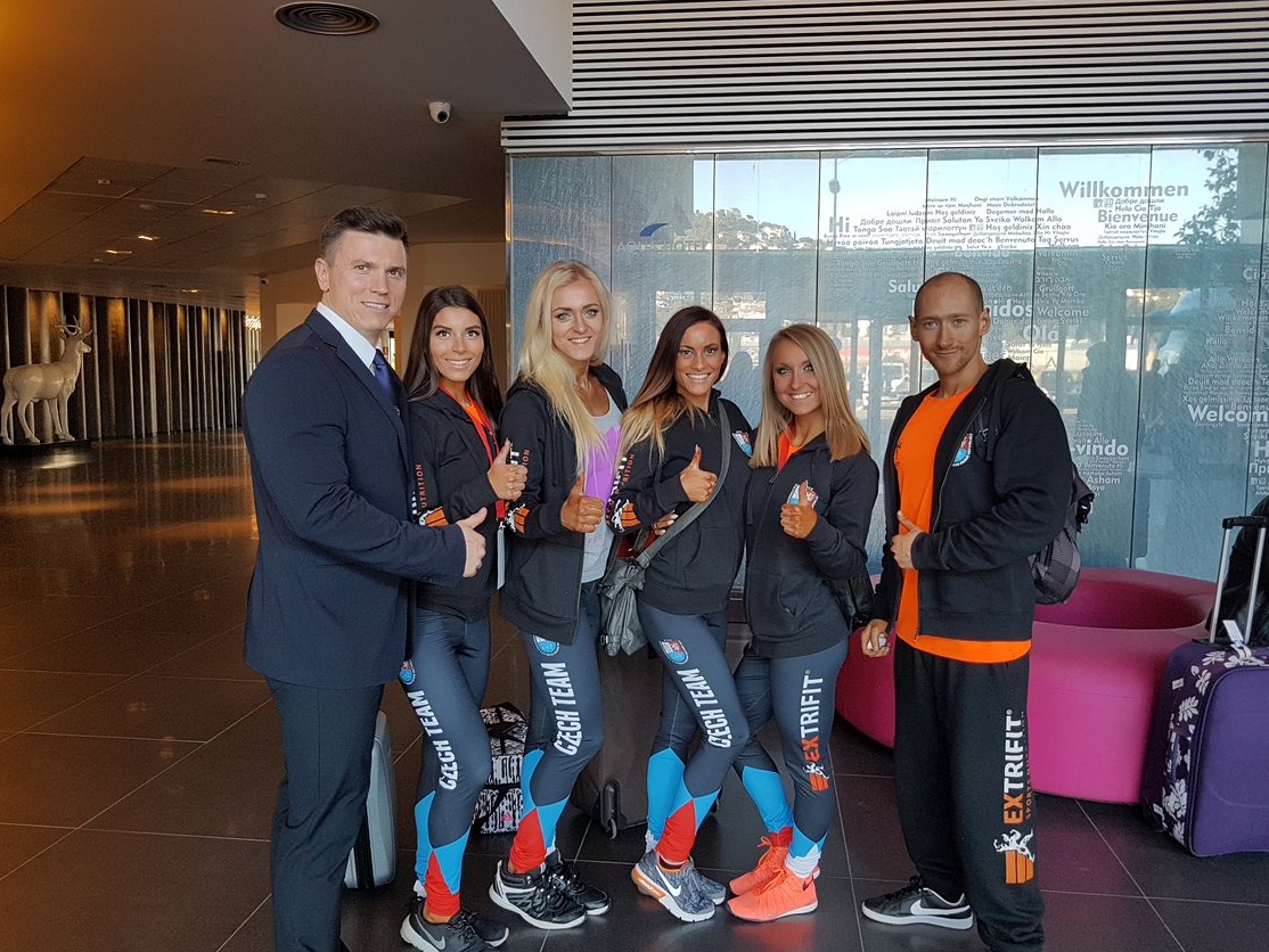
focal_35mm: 28
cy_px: 453
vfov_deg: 49.7
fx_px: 1027
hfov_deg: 63.4
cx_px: 617
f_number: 1.7
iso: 64
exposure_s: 1/50
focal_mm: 4.2
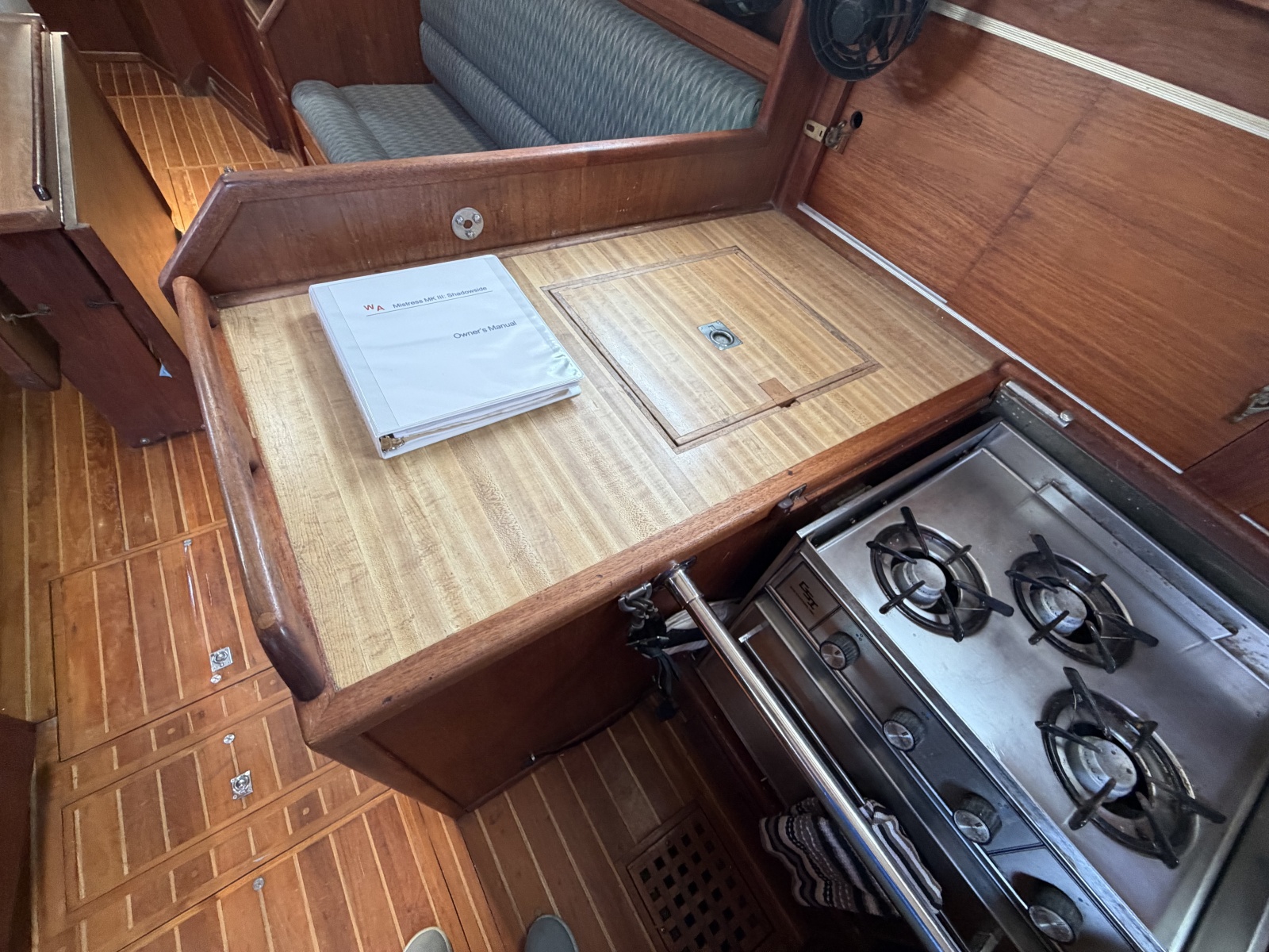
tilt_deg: -49.6
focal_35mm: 14
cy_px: 476
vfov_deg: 85.7
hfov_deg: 102.1
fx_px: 513
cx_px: 634
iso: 320
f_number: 2.2
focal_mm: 2.22
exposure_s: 1/106
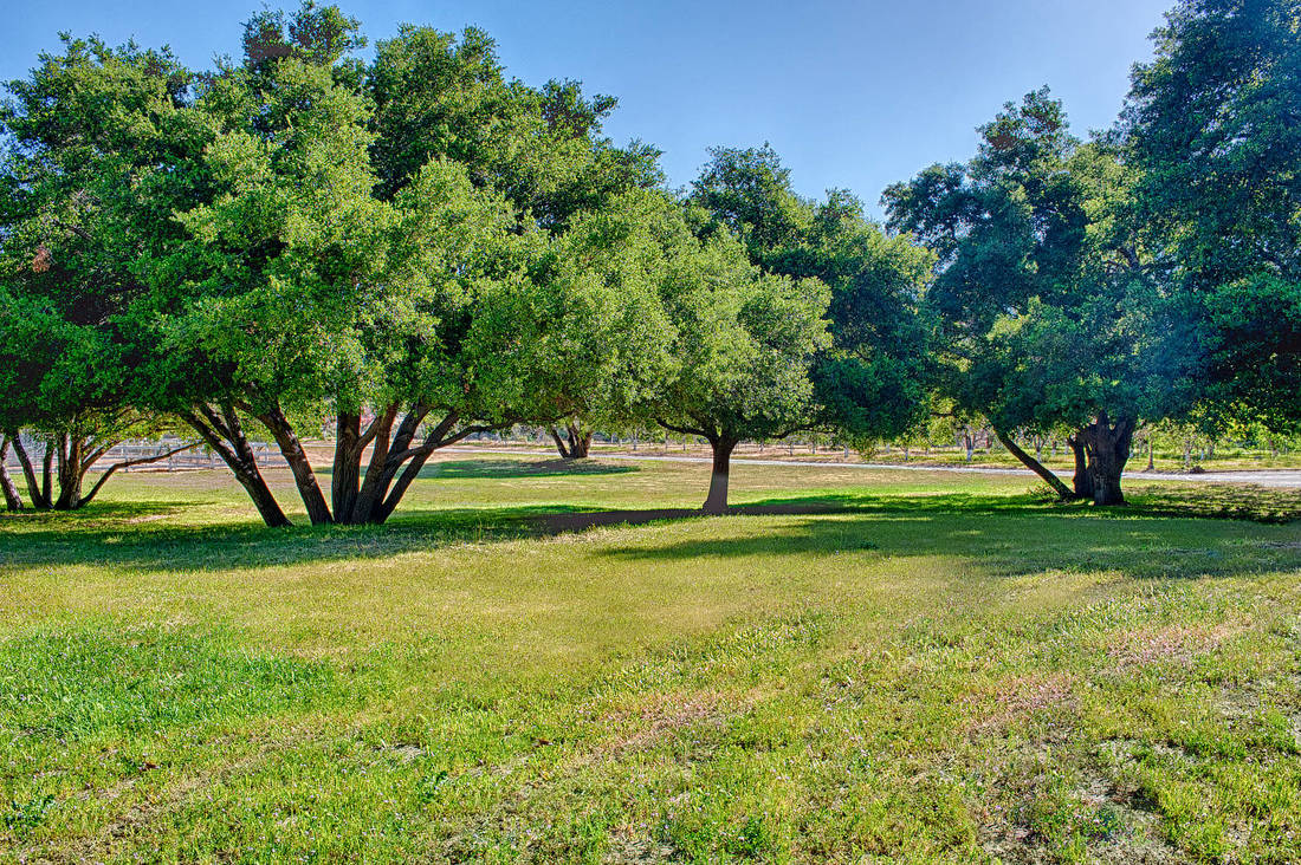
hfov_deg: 65.5
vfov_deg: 46.3
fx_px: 1011
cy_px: 432
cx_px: 650
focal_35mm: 28
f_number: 11
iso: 400
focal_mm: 28
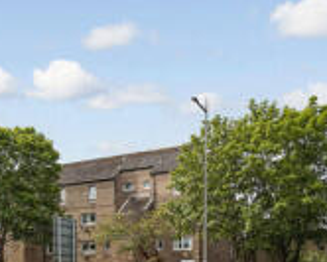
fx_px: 416
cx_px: 171
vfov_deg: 31.5
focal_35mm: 43
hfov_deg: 42.9
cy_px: 279
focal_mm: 16
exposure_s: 1/400
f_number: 11
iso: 500
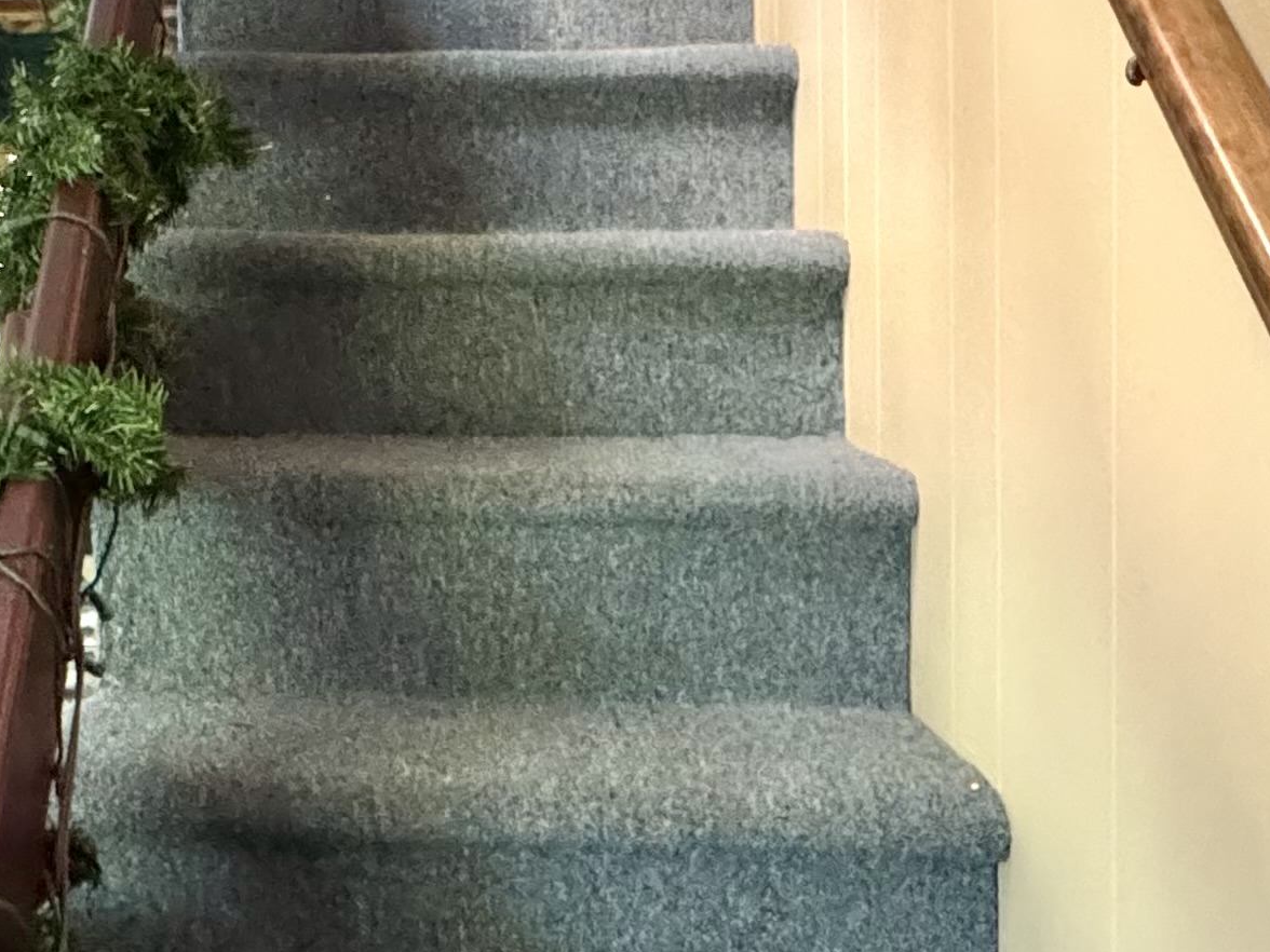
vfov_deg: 29.9
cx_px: 238
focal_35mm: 48
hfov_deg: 38.1
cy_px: 273
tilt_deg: -0.9
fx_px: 1761
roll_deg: +0.7
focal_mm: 2.22
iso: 1250
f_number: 2.2
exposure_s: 1/30
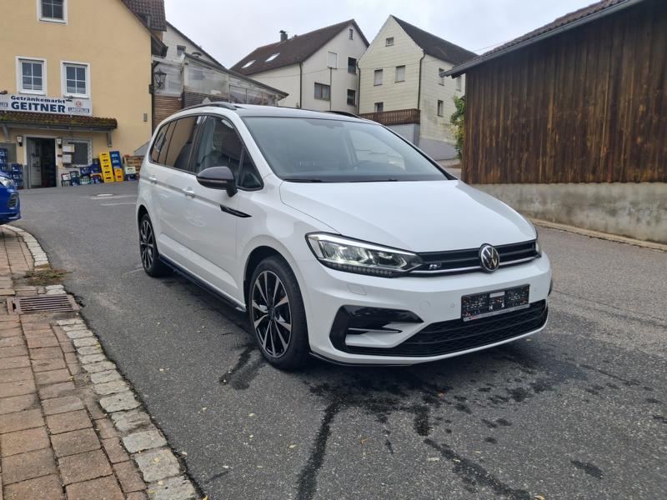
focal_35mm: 27
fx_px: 520
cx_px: 334
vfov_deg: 51.4
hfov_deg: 65.3
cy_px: 250
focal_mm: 4
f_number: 1.8
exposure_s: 1/132
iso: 25
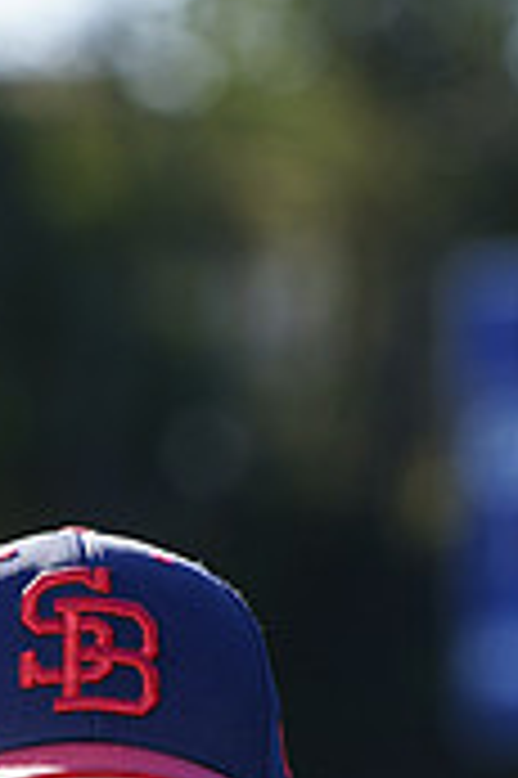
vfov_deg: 3.2
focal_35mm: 652
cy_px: 1268
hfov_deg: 2.1
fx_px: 14099
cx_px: -25
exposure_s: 1/250
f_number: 5
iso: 100
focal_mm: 194
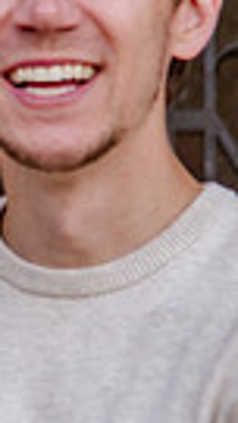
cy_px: 186
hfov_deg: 2.4
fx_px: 5741
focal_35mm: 512
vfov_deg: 4.2
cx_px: -398
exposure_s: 1/160
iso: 320
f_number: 4
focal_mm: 98
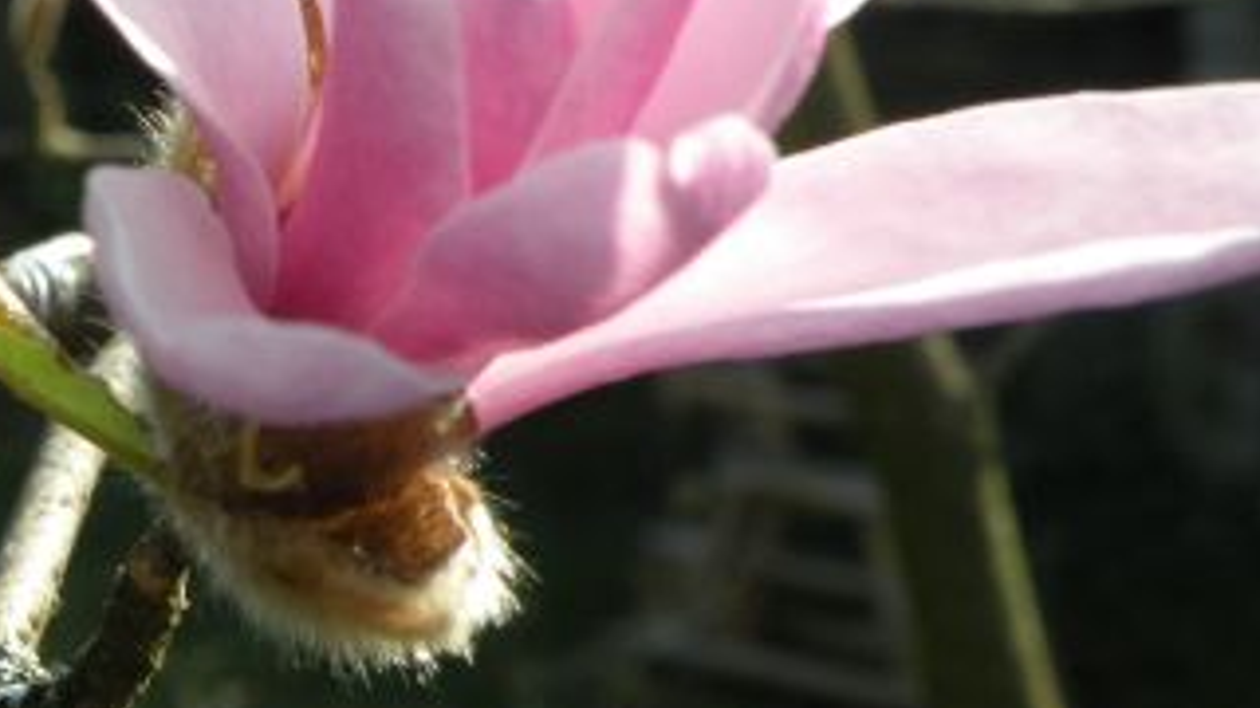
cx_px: 134
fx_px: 4076
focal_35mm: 122
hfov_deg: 17.3
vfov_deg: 9.9
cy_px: 138
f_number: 5
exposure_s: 1/158
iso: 64
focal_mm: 9.8
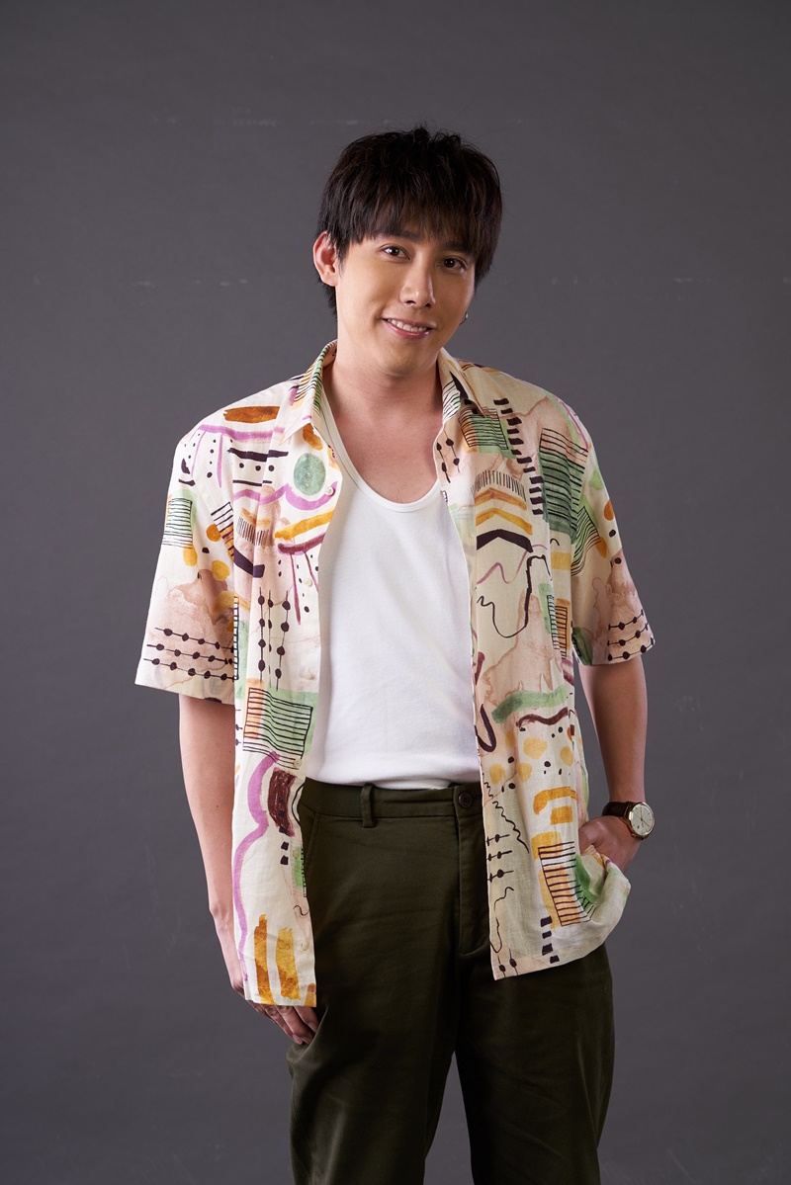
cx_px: 396
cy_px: 592
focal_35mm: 126
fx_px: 4150
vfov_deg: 16.3
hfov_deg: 10.9
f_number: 7.1
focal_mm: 126
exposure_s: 1/100
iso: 200
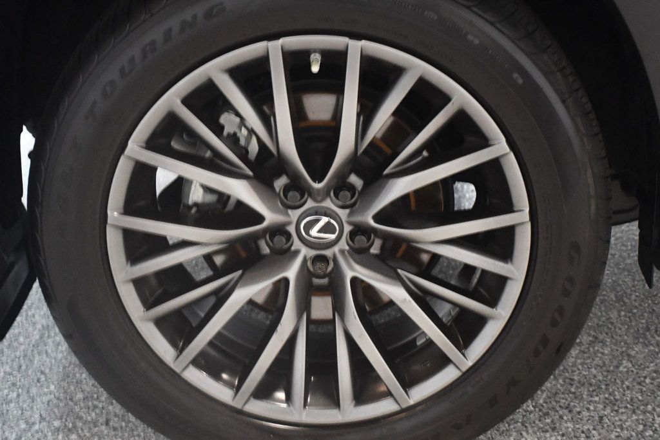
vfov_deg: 18.9
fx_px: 1320
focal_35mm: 72
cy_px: 220
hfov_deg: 28.1
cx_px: 330
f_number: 4.5
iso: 5600
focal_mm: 48
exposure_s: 1/60
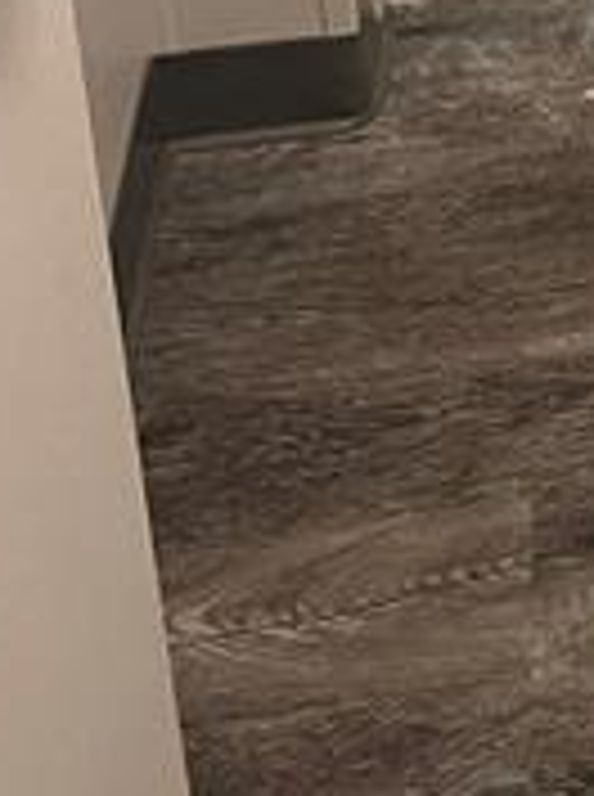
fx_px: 2595
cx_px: 1159
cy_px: -459
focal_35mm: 113
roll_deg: +0.0
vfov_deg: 15.8
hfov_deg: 11.8
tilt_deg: -23.0
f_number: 1.6
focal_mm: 5.1
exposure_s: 1/60
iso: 200
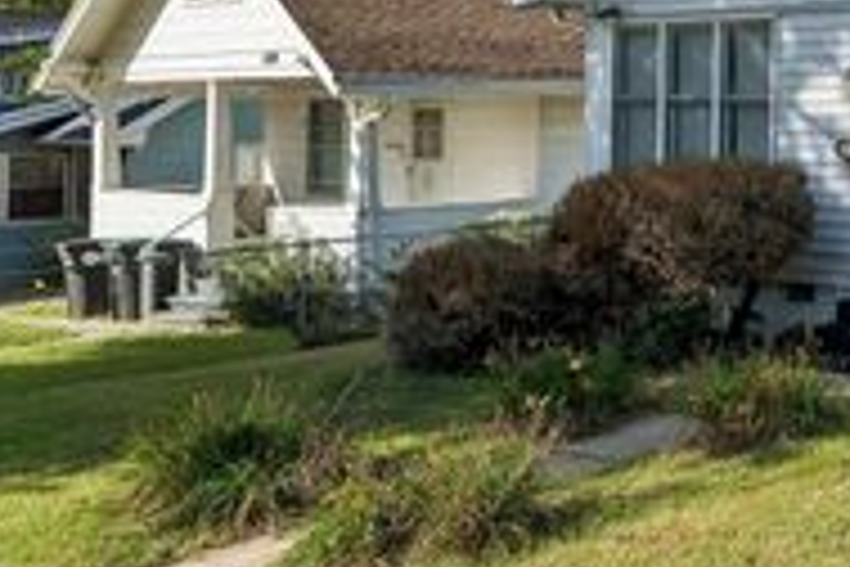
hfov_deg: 32.7
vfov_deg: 25.6
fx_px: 1100
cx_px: 1079
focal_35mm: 47
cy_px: -128
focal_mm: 17.6
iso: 200
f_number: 8
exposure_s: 1/640
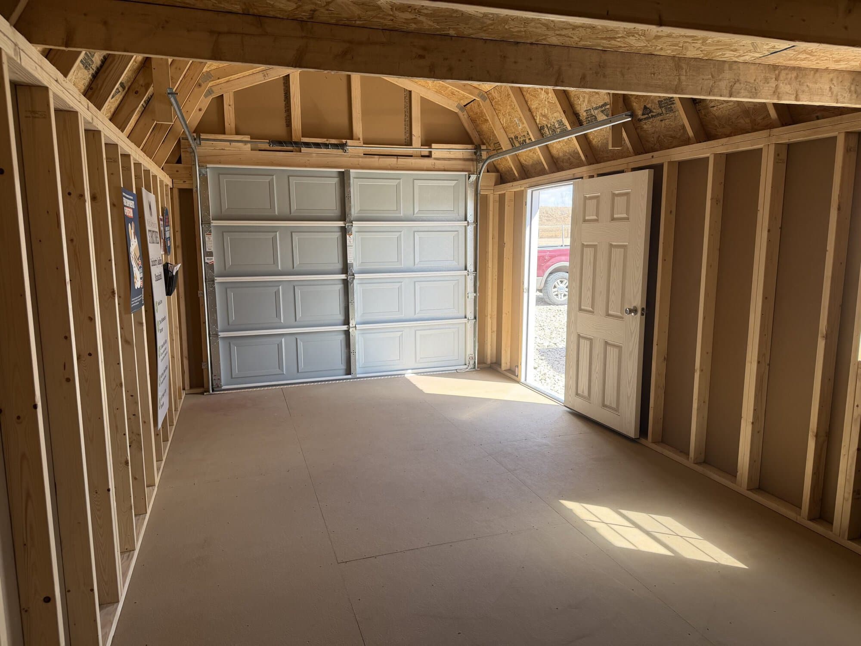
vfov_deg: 56.8
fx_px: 597
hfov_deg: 71.6
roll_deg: +0.5
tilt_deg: -10.6
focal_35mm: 24
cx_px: 430
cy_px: 323
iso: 100
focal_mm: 6.76
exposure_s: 1/318
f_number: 1.78
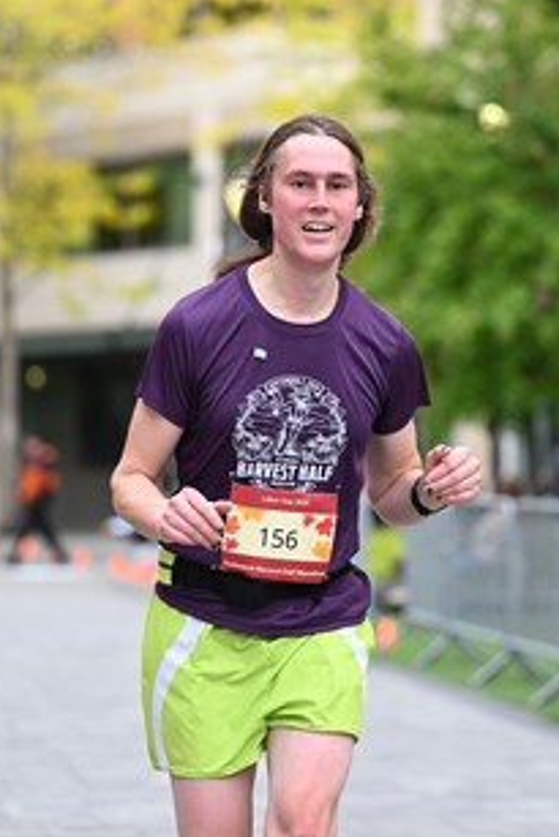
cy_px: 330
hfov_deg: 7.0
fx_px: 4583
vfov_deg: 10.4
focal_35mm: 197
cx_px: 329
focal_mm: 110
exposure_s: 1/1600
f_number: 2.8
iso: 640
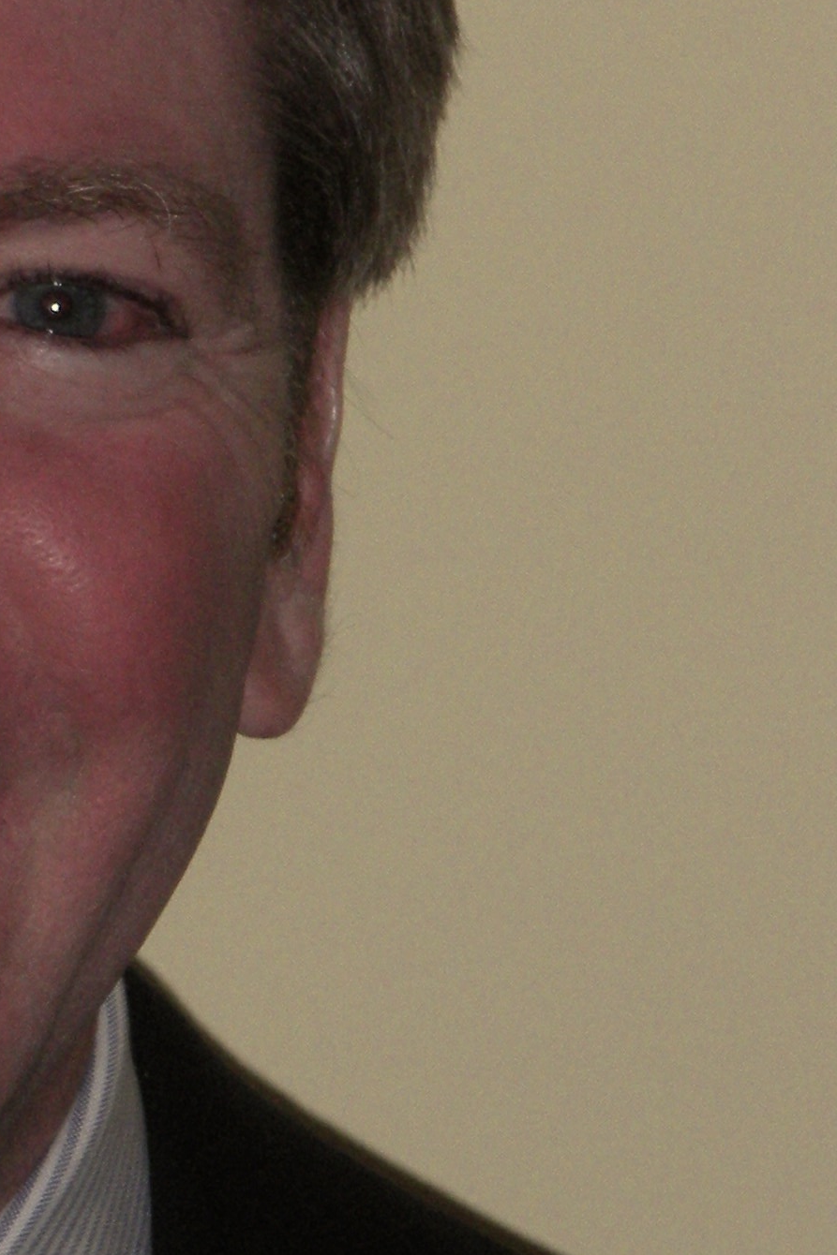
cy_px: 410
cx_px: -363
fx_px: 14720
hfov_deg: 3.2
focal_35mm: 422
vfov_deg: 4.9
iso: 227
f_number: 5.4
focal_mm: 26
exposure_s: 1/125
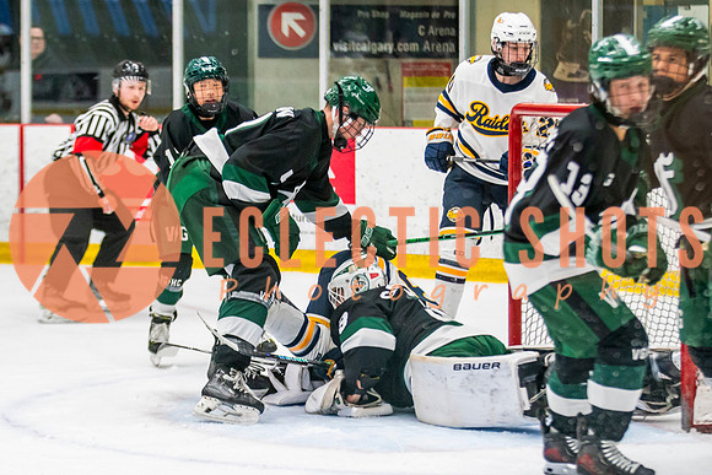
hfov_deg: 12.1
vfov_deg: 8.1
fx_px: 3355
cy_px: 211
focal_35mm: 170
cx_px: 275
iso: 3200
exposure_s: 1/640
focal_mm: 100
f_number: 2.8
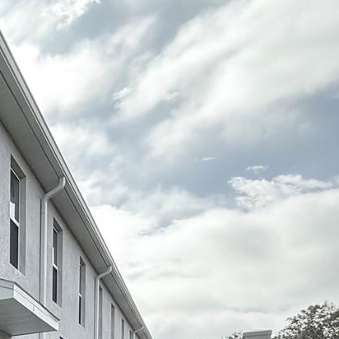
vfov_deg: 28.3
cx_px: -233
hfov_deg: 23.4
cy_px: 453
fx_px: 532
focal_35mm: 48
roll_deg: +0.6
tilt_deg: -2.1
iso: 50
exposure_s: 1/679
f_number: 2.2
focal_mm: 2.22
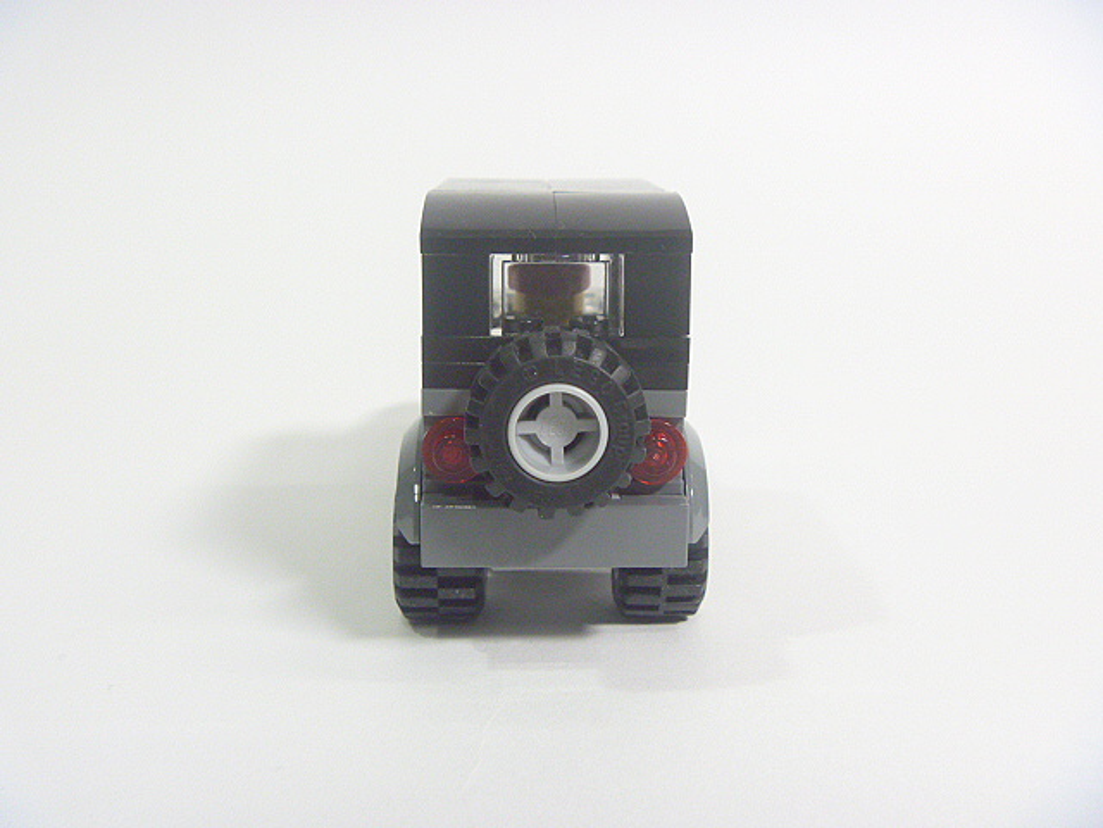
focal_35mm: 35
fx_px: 1115
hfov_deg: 52.6
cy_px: 414
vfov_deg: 40.7
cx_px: 552
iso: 400
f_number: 3.5
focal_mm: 6.3
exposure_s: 1/30
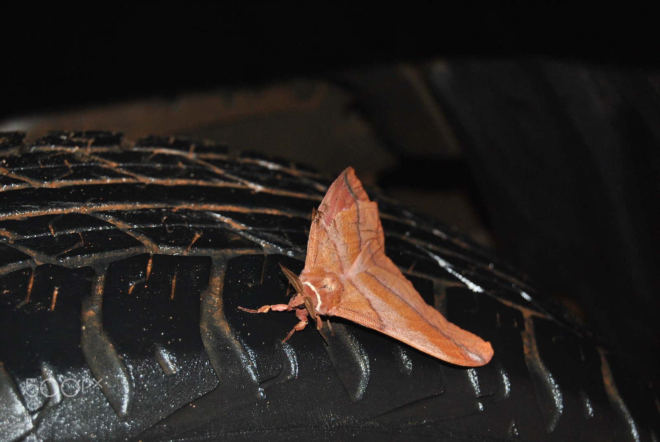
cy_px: 221
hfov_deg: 24.6
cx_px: 330
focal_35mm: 82
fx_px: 1514
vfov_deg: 16.6
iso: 200
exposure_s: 1/60
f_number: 5.6
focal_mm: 55
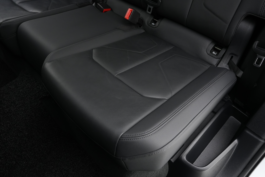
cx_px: 132
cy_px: 88
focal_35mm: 27
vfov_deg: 47.9
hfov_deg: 67.4
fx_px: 199
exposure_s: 1/25
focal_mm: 18
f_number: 8
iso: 1000
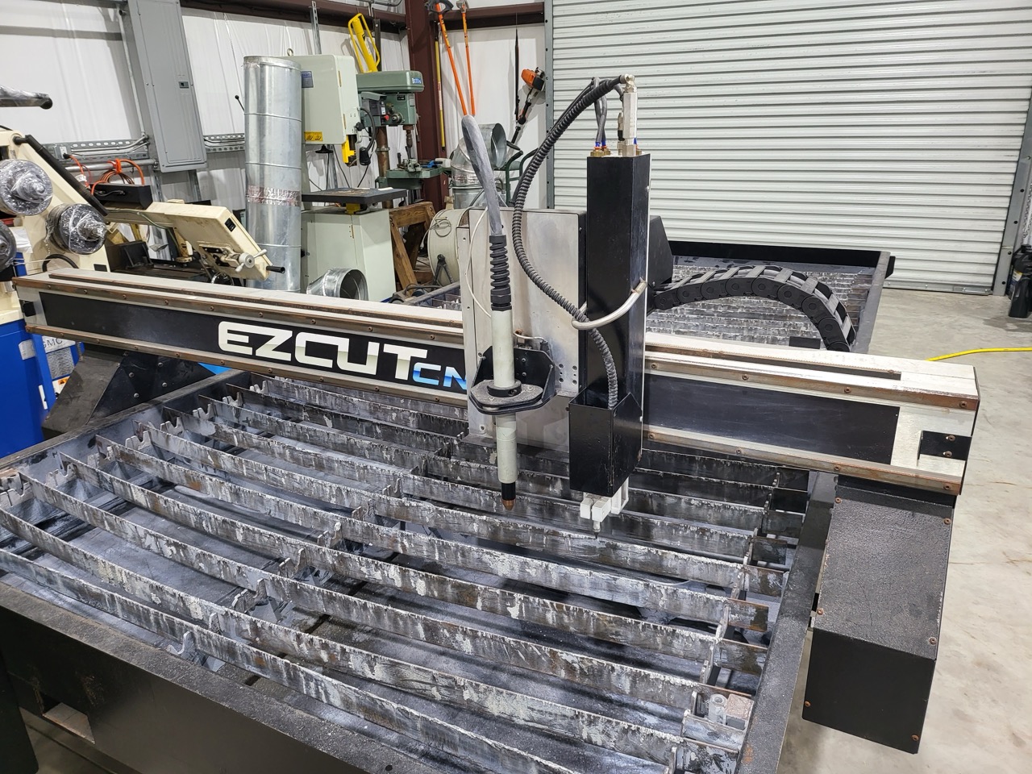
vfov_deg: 56.8
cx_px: 516
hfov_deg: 71.6
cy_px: 387
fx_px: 716
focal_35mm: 24
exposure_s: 1/60
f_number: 1.8
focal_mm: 5
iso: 160
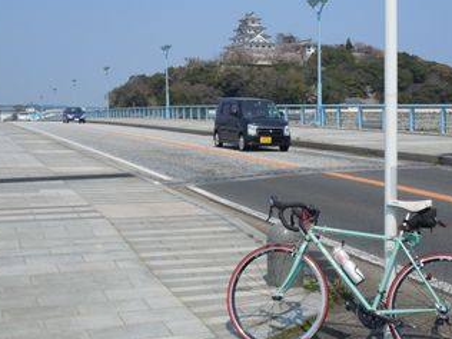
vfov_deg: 25.6
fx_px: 744
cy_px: 190
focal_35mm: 57
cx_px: 265
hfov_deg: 33.7
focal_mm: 8.1
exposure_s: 1/800
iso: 400
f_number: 9.2
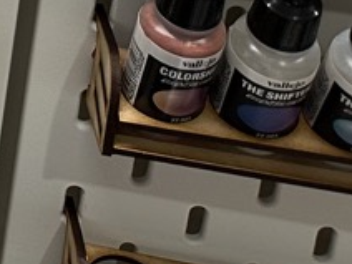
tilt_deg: -17.6
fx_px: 1474
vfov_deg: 9.0
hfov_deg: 10.3
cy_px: -428
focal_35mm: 145
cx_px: -674
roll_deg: +0.9
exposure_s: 1/100
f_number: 1.78
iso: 125
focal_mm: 6.86
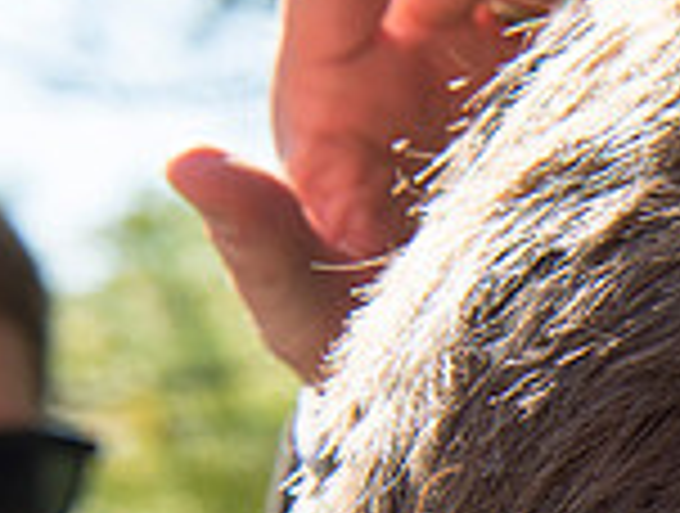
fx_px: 2757
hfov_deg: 12.8
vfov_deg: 10.2
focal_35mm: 140
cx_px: 1220
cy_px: 839
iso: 200
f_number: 5.6
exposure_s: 1/800
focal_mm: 38
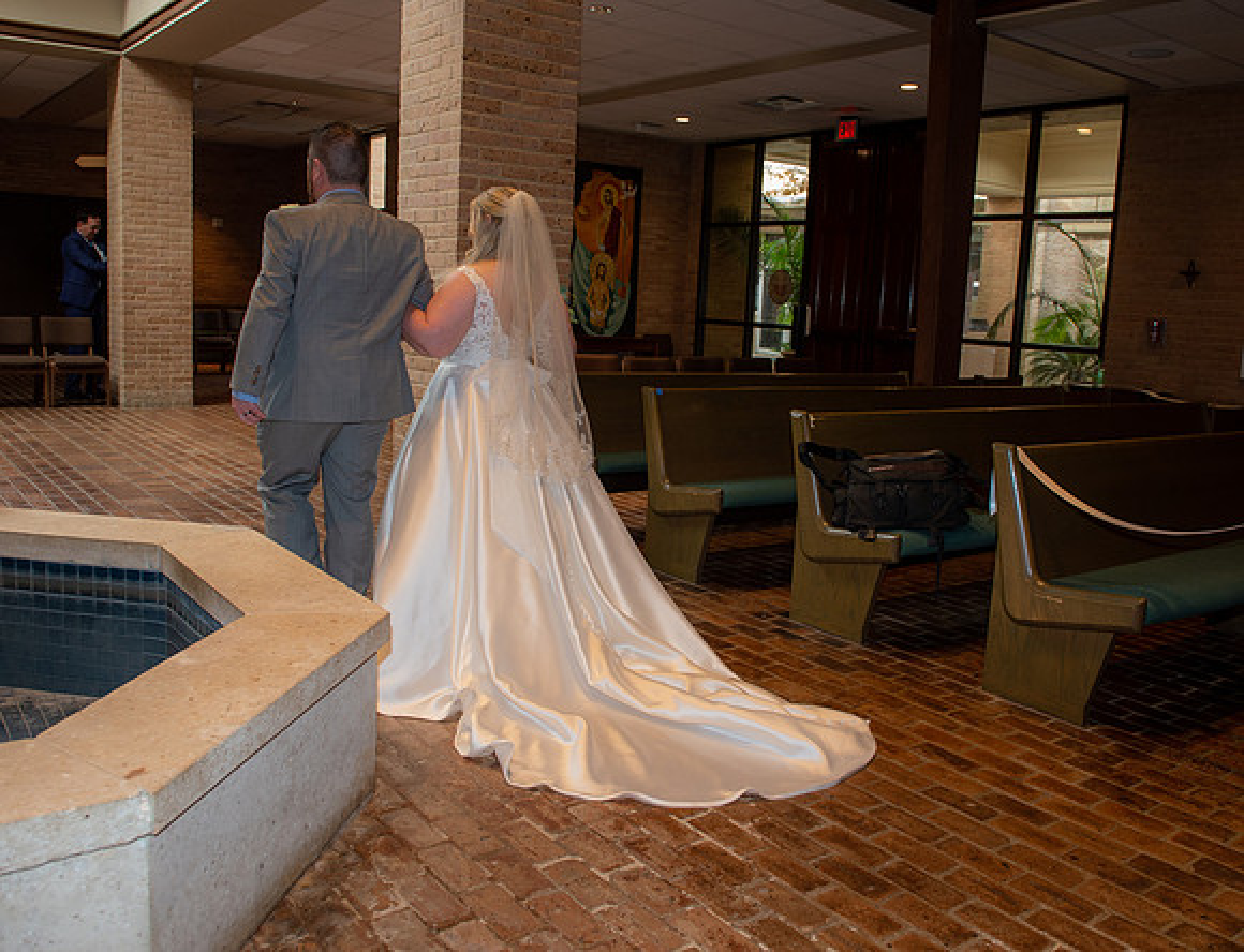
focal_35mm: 30
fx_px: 1079
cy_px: 455
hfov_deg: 59.9
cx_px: 648
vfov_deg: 47.6
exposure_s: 1/125
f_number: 5
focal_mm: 24
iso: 1250
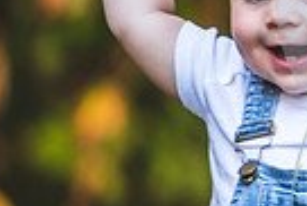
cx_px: 634
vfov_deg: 1.6
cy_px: 28
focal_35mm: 851
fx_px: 7265
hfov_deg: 2.4
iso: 400
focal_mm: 200
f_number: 2.8
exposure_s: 1/320
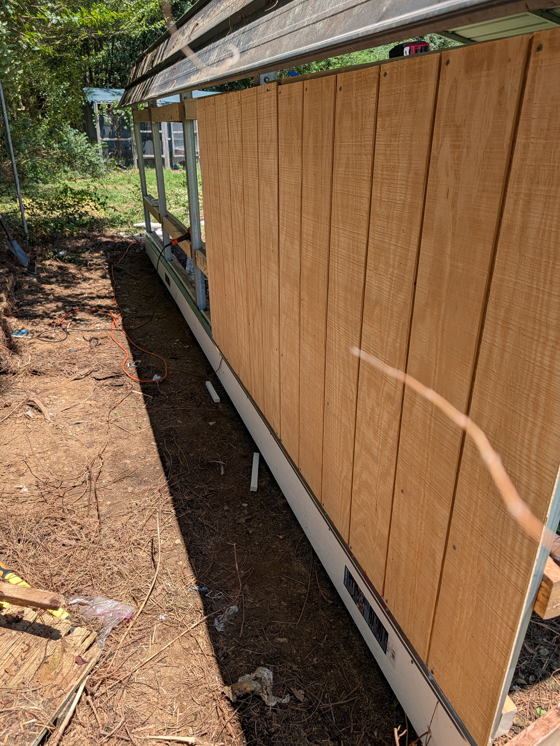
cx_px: 280
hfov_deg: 56.8
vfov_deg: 71.6
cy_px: 373
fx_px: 518
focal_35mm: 24
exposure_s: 1/822
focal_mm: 6.9
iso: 22
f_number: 1.68
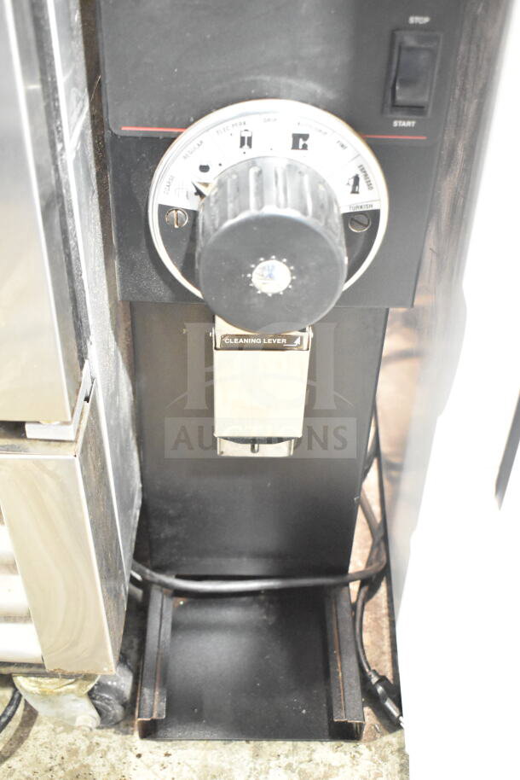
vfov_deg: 47.9
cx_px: 260
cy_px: 390
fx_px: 877
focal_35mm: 40
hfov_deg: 33.0
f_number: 4
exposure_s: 1/40
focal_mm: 27
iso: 8000
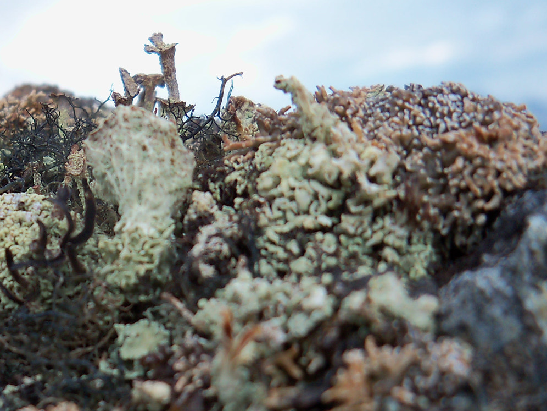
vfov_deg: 20.4
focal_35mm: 72
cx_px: 18
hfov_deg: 25.8
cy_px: 228
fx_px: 1138
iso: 80
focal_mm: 6.2
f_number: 3.5
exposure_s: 1/320
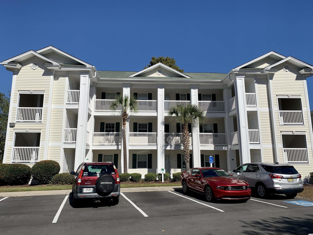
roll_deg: -0.4
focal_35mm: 26
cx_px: 156
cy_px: 118
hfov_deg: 67.3
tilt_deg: +13.1
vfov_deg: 53.1
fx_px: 235
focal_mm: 4.25
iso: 25
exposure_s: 1/4673
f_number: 1.8
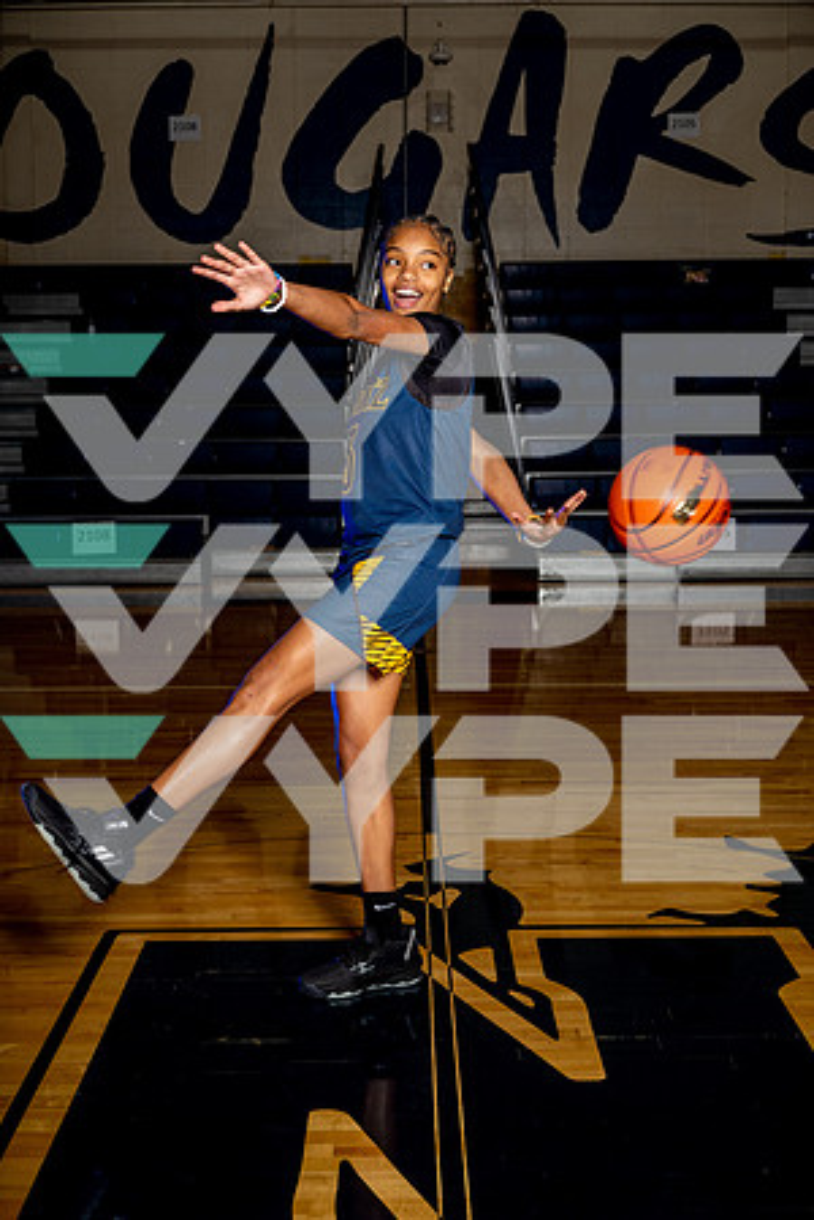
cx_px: 407
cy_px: 610
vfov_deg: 36.2
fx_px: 1865
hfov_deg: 24.6
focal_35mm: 55
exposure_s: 1/250
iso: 64
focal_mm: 55
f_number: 6.3
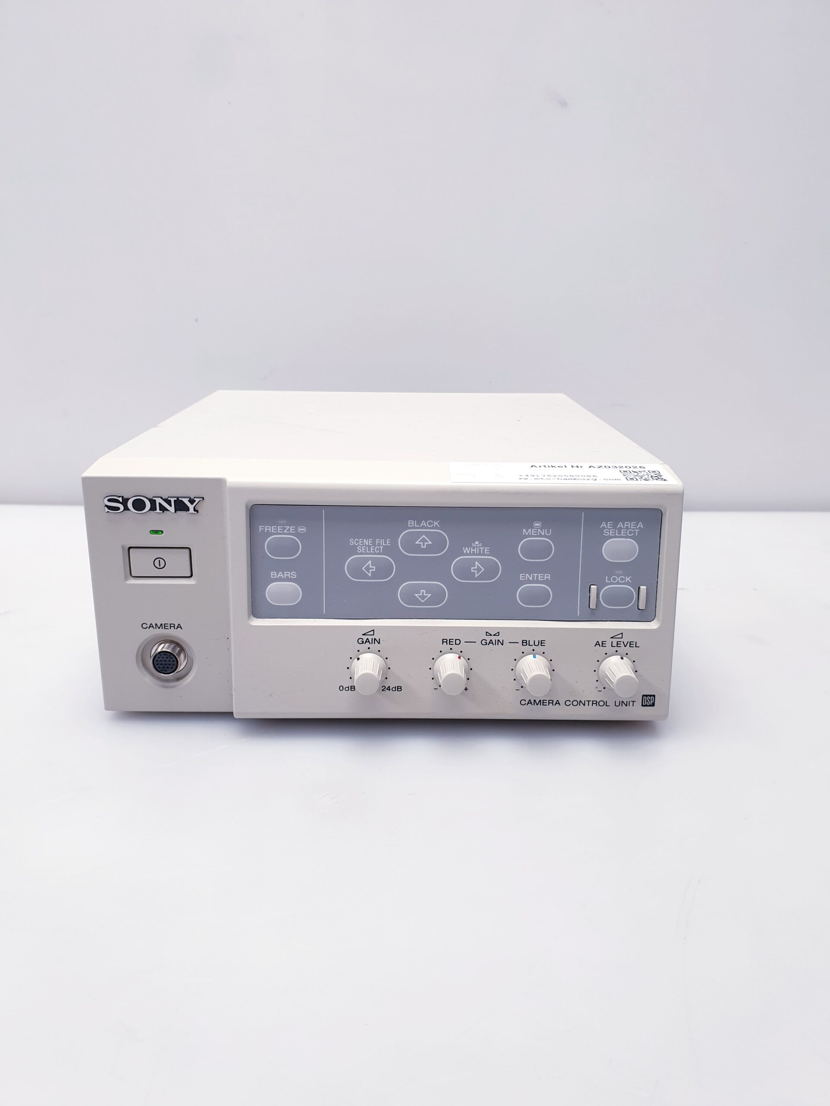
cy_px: 553
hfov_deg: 53.1
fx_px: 831
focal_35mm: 26
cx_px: 415
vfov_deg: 67.3
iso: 64
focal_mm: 4.3
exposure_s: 1/50
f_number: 2.4
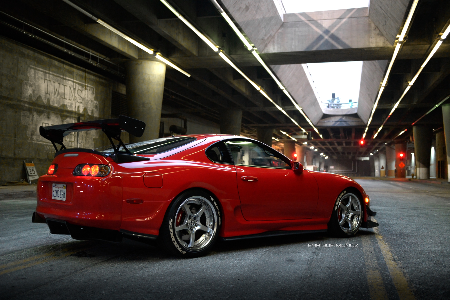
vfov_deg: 33.4
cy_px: 150
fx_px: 500
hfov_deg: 48.4
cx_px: 225
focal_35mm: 40
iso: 4000
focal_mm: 40
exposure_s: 1/100
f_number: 2.8
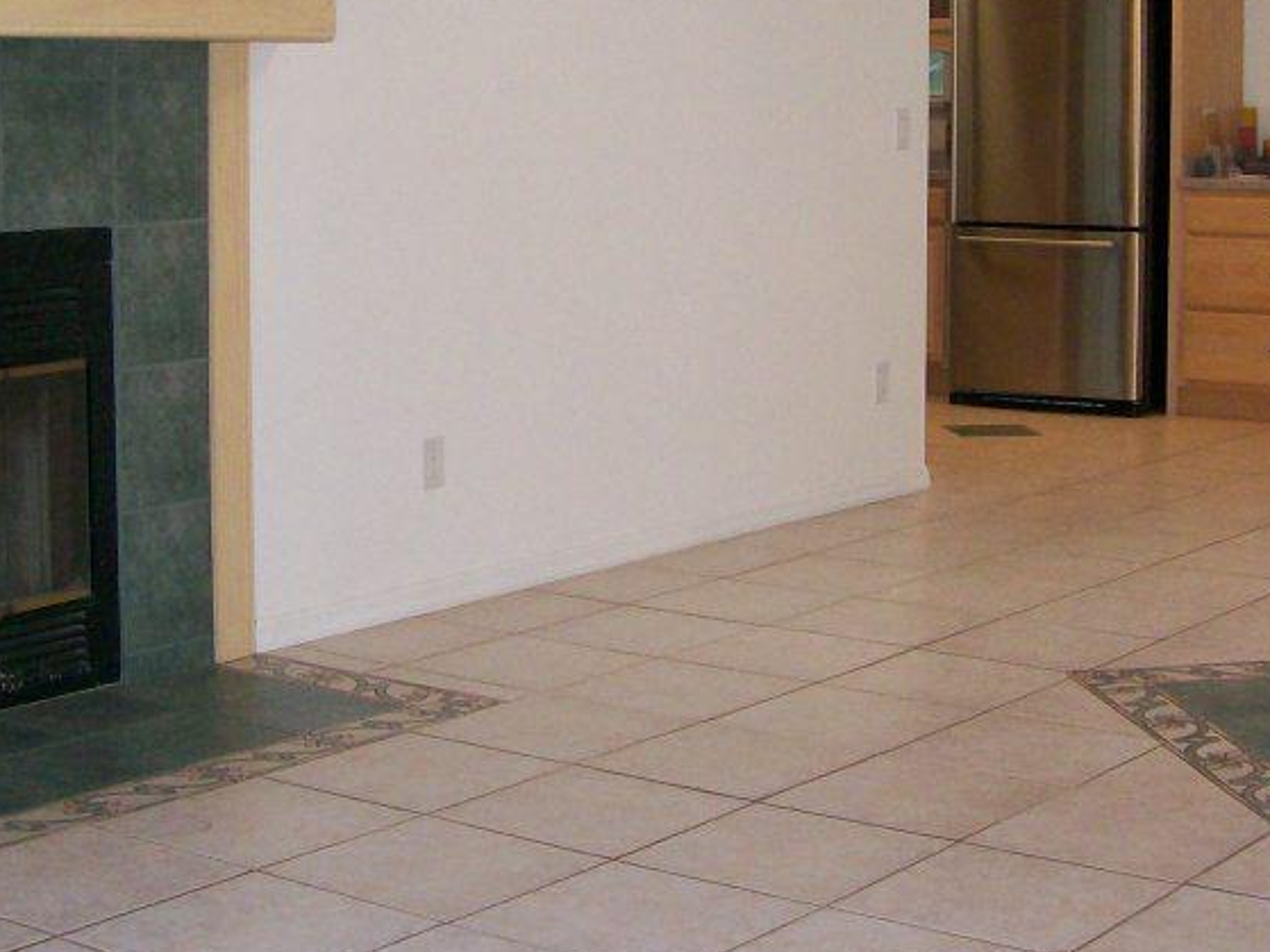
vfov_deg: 22.0
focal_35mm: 66
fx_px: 2421
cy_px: 239
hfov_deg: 29.4
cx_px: 645
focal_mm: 6
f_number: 2.7
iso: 140
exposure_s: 1/64
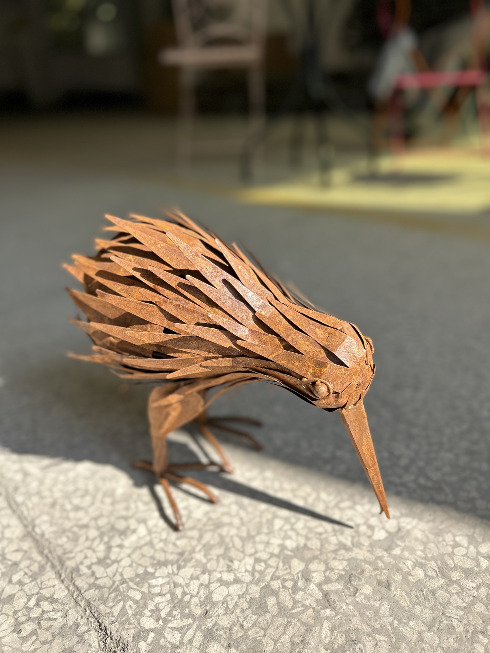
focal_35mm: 26
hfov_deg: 53.1
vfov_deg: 67.3
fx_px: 491
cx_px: 245
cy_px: 326
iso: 50
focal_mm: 5.7
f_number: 1.5
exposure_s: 1/1124
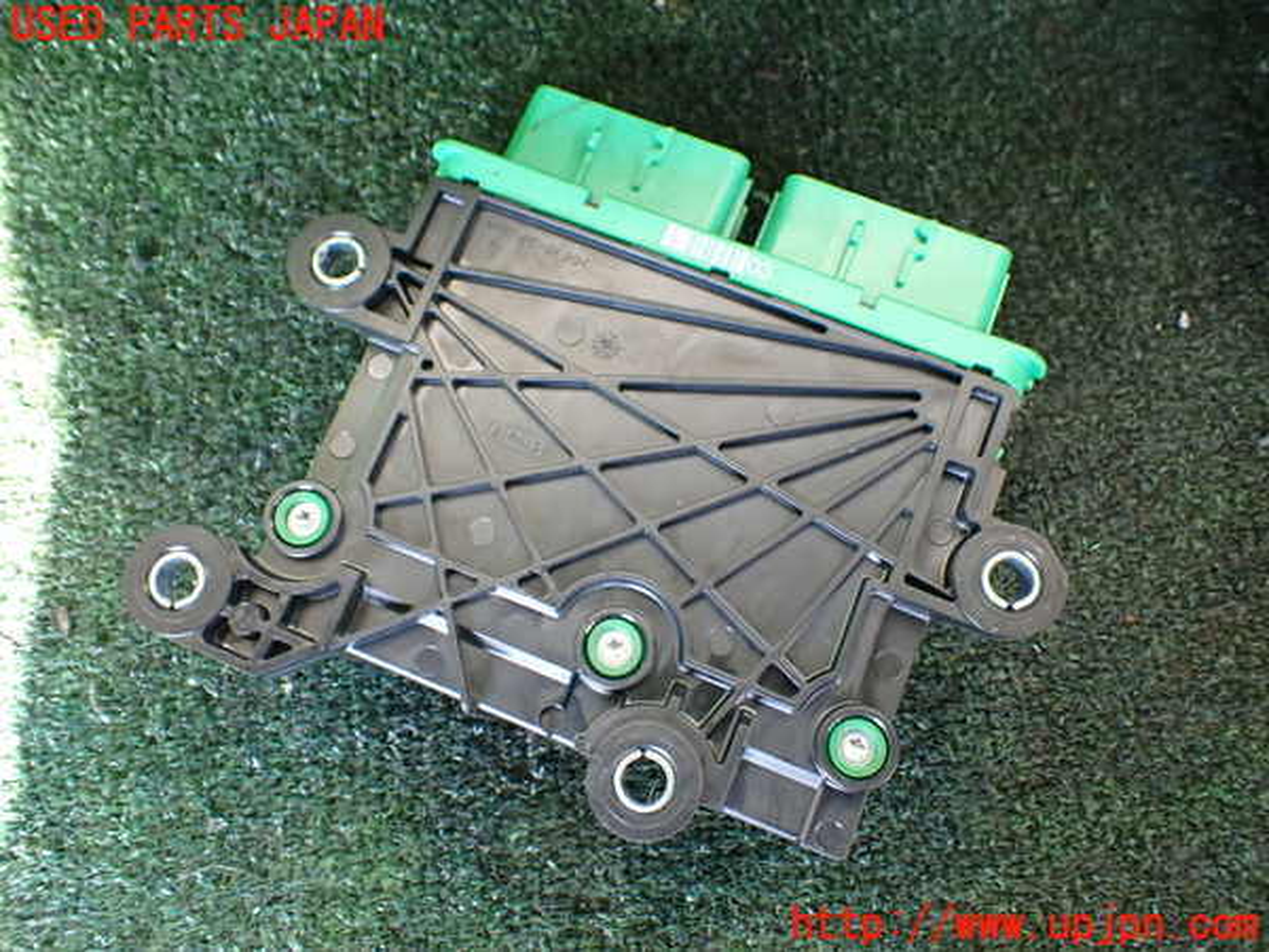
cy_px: 476
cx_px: 634
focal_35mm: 30
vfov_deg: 46.8
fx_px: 1100
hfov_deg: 60.0
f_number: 2.3
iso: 400
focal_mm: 5.4
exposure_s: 1/125
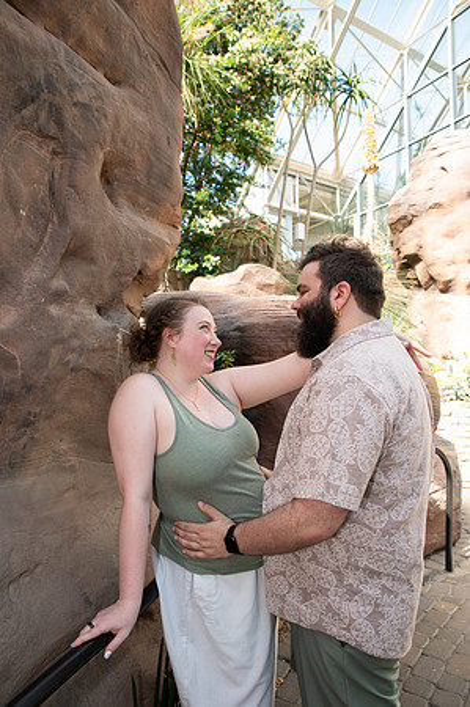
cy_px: 354
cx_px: 235
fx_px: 471
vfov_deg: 73.8
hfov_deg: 53.0
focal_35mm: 24
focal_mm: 24
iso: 400
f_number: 4.5
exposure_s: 1/200
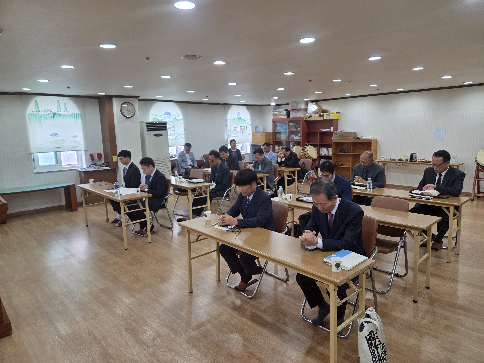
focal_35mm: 23
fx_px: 322
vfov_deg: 58.9
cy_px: 182
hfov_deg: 73.9
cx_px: 242
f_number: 1.8
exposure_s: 1/120
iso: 200
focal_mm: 5.4
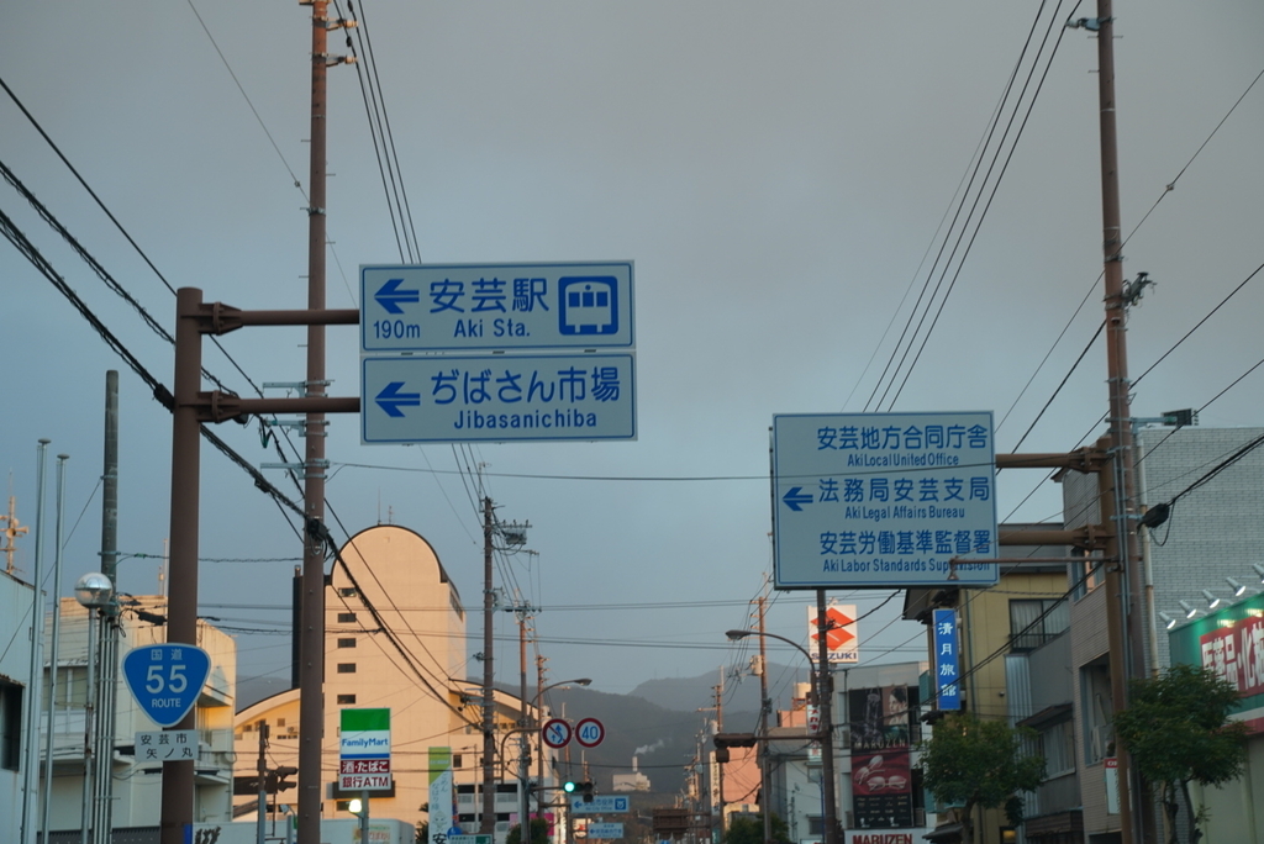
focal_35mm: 68
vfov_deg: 20.0
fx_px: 2389
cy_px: 422
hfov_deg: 29.6
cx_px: 632
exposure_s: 1/160
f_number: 6.3
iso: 500
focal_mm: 68
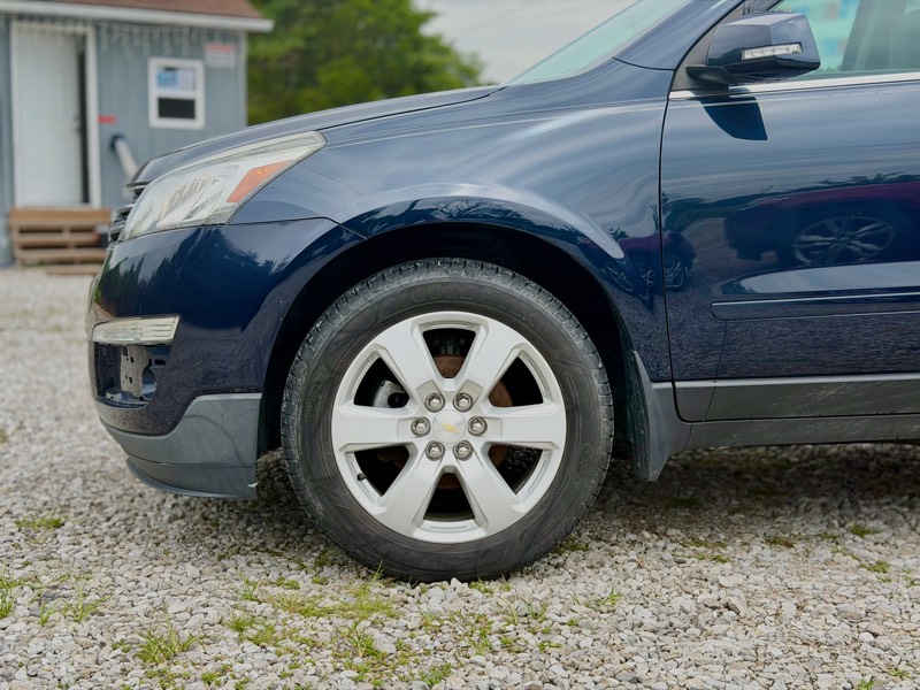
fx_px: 1276
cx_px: 460
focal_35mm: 48
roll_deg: -0.8
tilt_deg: -7.2
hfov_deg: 39.7
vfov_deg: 30.3
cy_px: 345
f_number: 1.78
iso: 64
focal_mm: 6.76
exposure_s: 1/2494
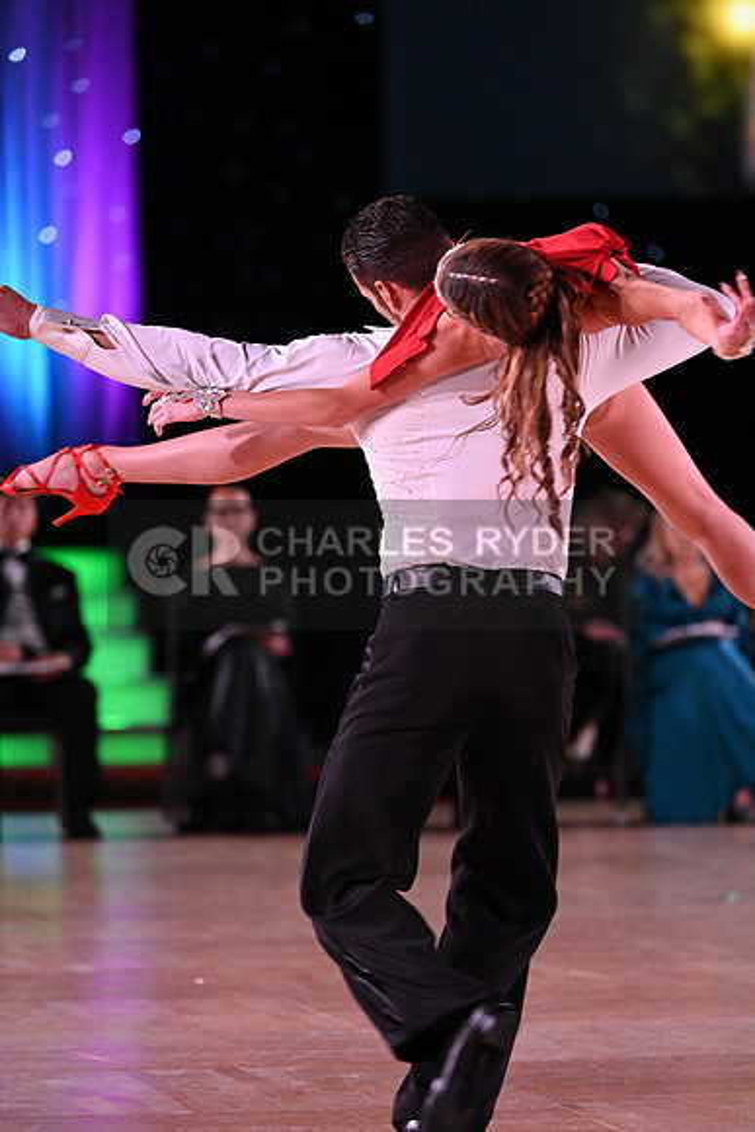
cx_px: 378
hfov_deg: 5.7
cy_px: 566
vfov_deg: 8.6
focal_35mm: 240
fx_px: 7545
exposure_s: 1/320
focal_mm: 240
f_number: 5
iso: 3200
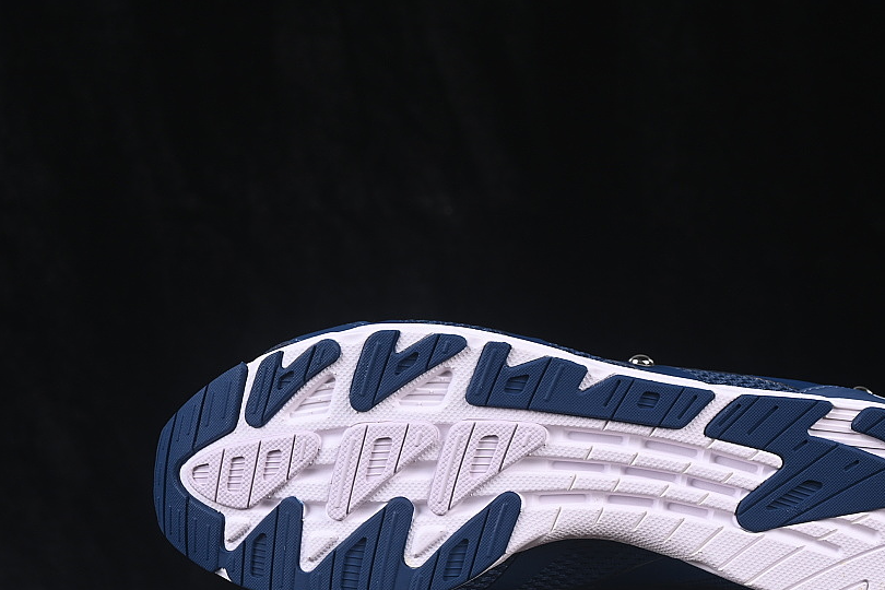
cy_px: 365
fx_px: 2458
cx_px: 579
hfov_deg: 20.3
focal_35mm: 100
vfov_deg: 13.7
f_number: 8
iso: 160
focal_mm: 50
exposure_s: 1/60
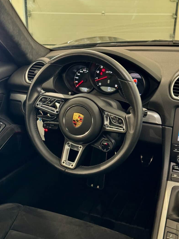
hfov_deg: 29.7
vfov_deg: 38.9
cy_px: 120
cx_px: 91
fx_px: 338
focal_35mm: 49
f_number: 1.8
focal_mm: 6.8
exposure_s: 1/40
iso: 500
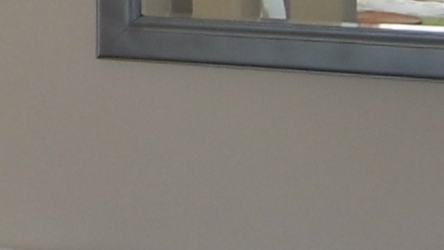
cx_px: -159
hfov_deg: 17.3
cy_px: -156
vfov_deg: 10.1
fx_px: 1354
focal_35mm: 115
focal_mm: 5.4
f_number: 3.1
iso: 100
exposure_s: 1/60
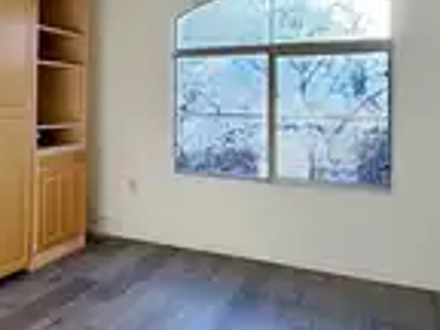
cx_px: 86
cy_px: 92
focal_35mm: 39
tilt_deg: +1.2
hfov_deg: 45.4
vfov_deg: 36.2
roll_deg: -0.6
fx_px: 496
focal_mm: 2.22
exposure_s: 1/184
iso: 50
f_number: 2.2
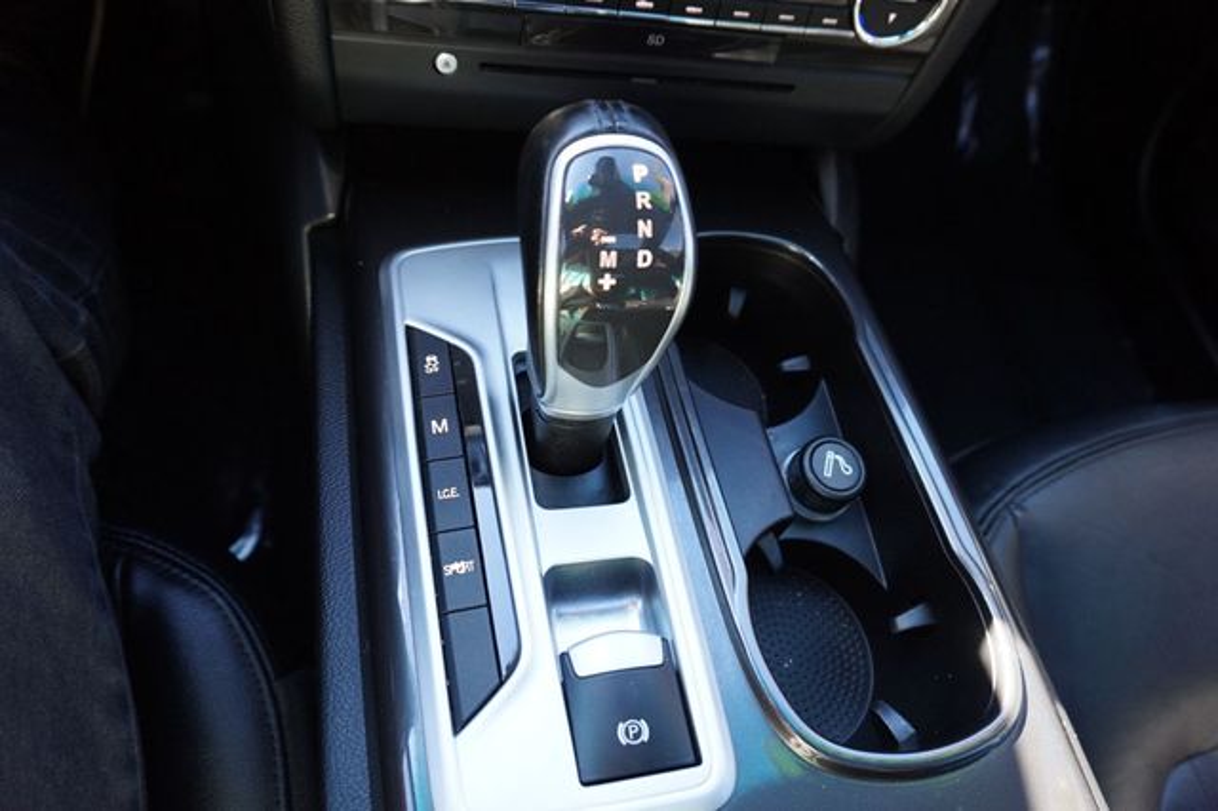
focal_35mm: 24
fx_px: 812
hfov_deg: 73.8
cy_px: 406
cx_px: 609
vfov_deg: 53.1
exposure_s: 1/60
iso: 1000
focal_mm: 16
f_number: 4
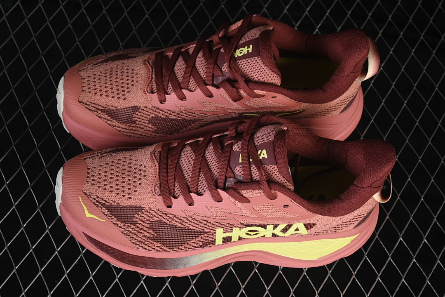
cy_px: 148
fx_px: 927
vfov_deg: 18.2
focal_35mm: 75
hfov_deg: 27.0
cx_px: 222
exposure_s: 1/80
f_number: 7.1
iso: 160
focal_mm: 50
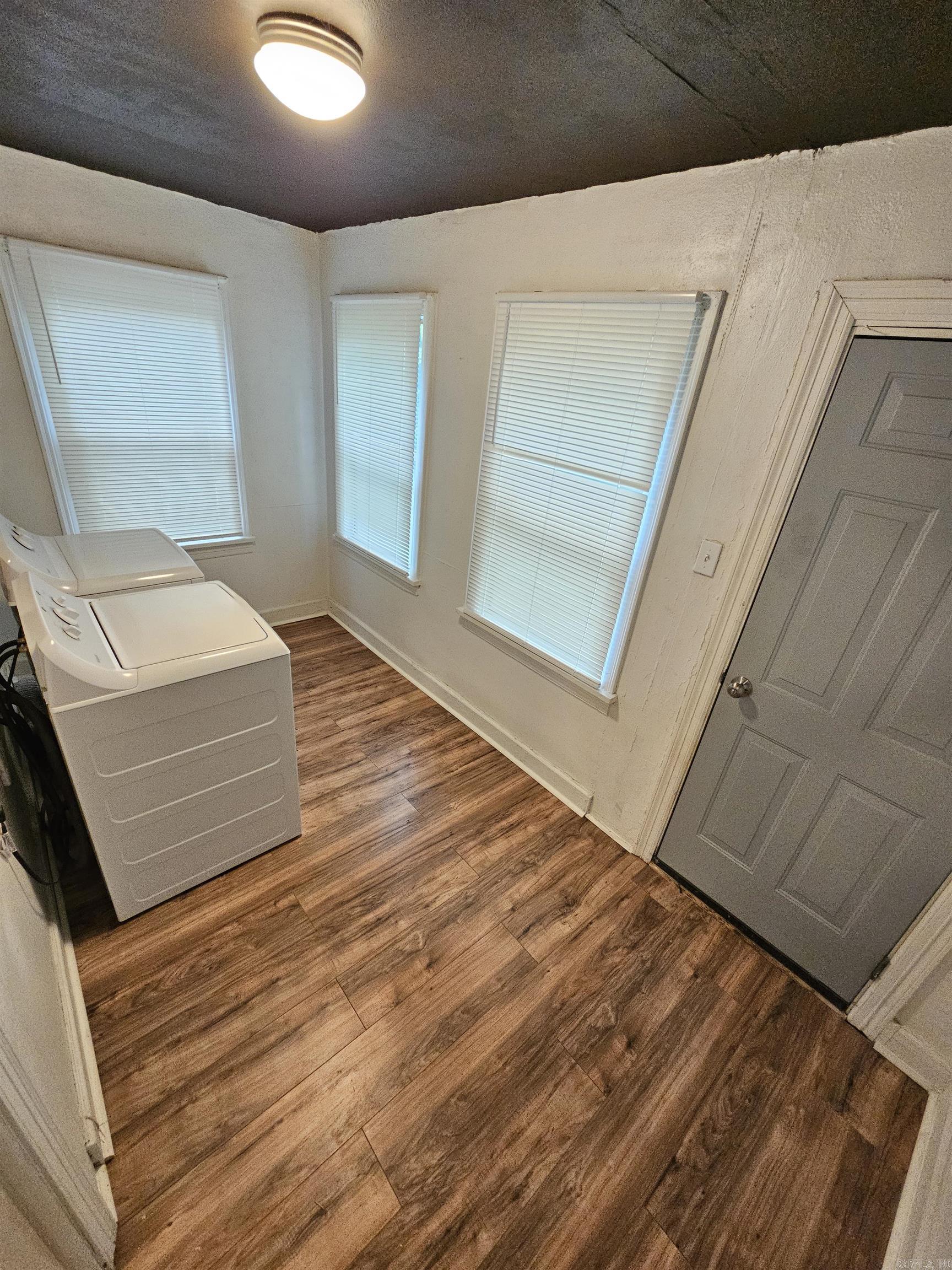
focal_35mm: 13
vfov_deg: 106.2
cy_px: 635
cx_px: 476
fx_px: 477
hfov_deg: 89.9
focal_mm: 2.2
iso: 400
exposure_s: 1/60
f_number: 2.2
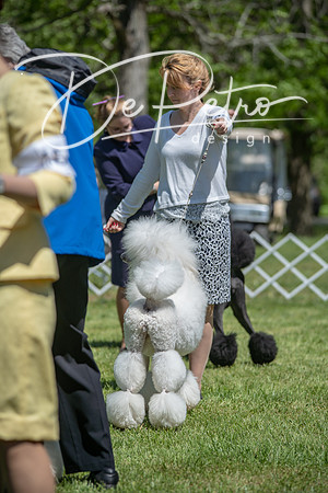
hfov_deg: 9.1
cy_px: 246
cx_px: 164
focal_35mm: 150
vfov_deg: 13.7
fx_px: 2050
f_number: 4
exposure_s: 1/1000
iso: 100
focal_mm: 150
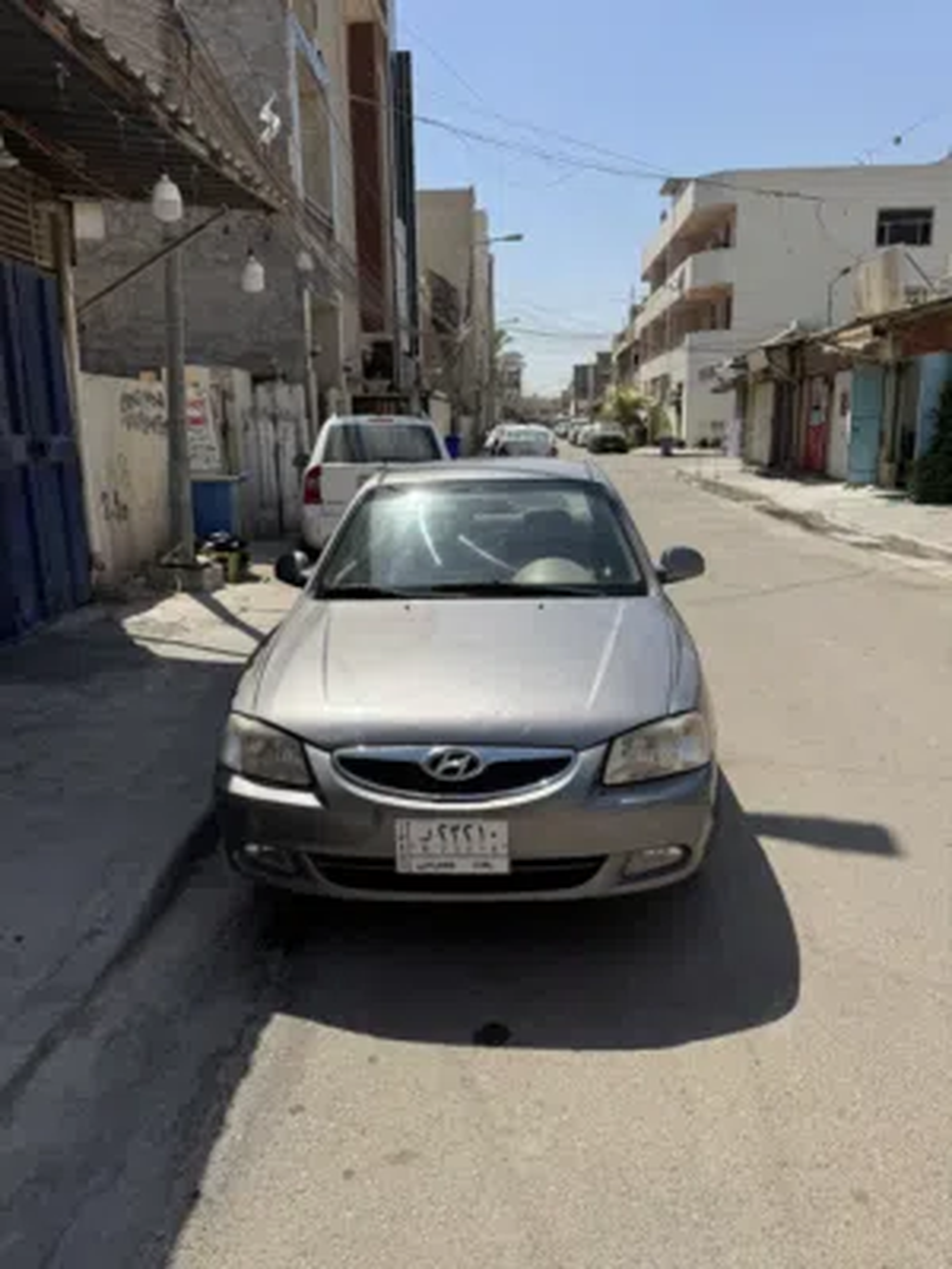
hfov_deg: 56.8
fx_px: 880
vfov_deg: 71.6
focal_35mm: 24
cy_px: 634
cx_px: 476
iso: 80
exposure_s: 1/5348
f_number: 1.78
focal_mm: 6.76
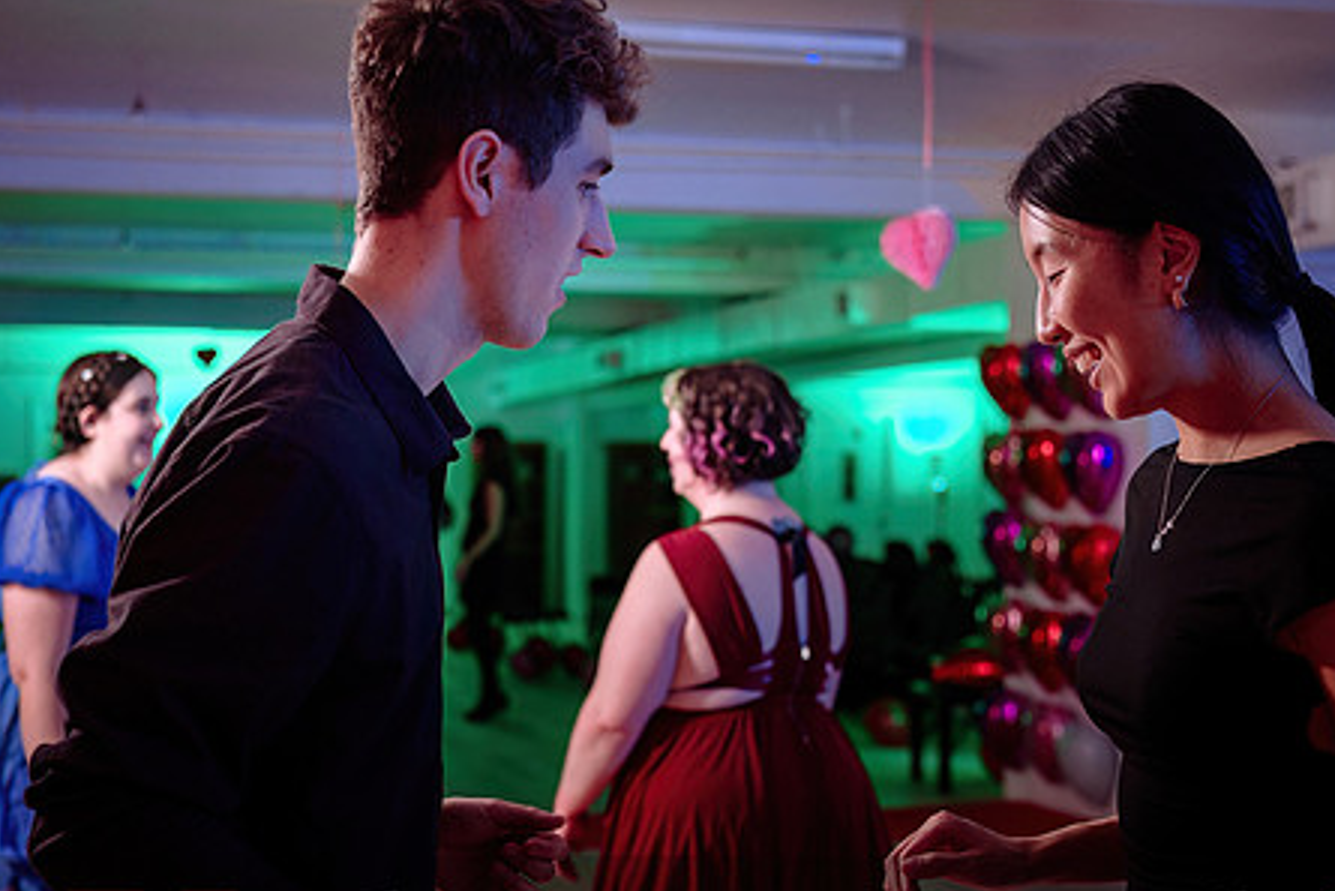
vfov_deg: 20.9
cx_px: 657
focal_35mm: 65
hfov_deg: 30.9
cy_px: 467
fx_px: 2411
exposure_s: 1/125
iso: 640
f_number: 3.2
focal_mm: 44
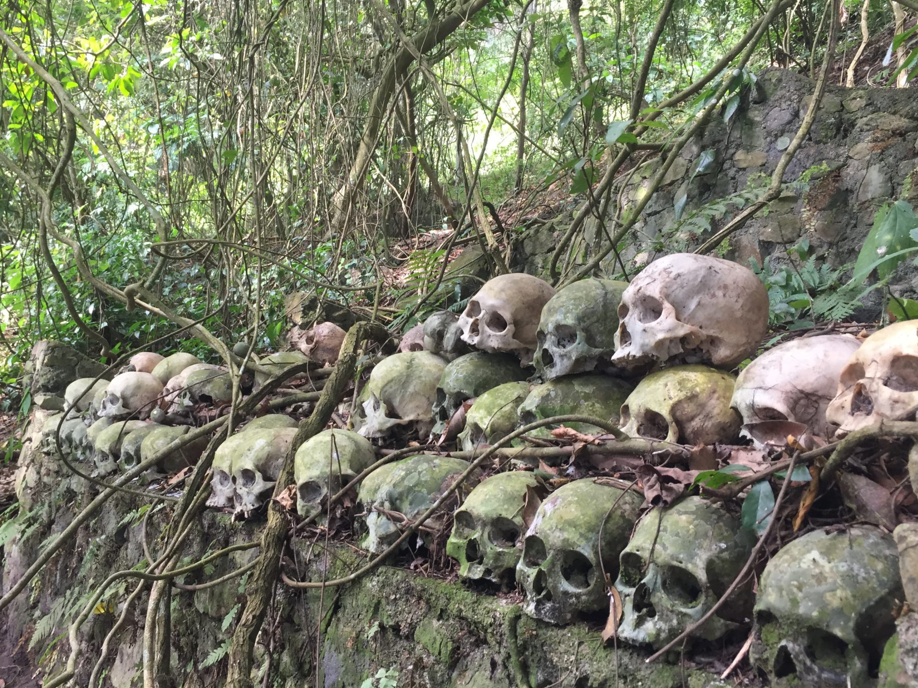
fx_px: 875
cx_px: 411
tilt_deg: +2.8
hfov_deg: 55.2
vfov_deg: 42.9
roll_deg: -3.2
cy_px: 377
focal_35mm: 33
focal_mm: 4.15
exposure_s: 1/33
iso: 40
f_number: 2.2
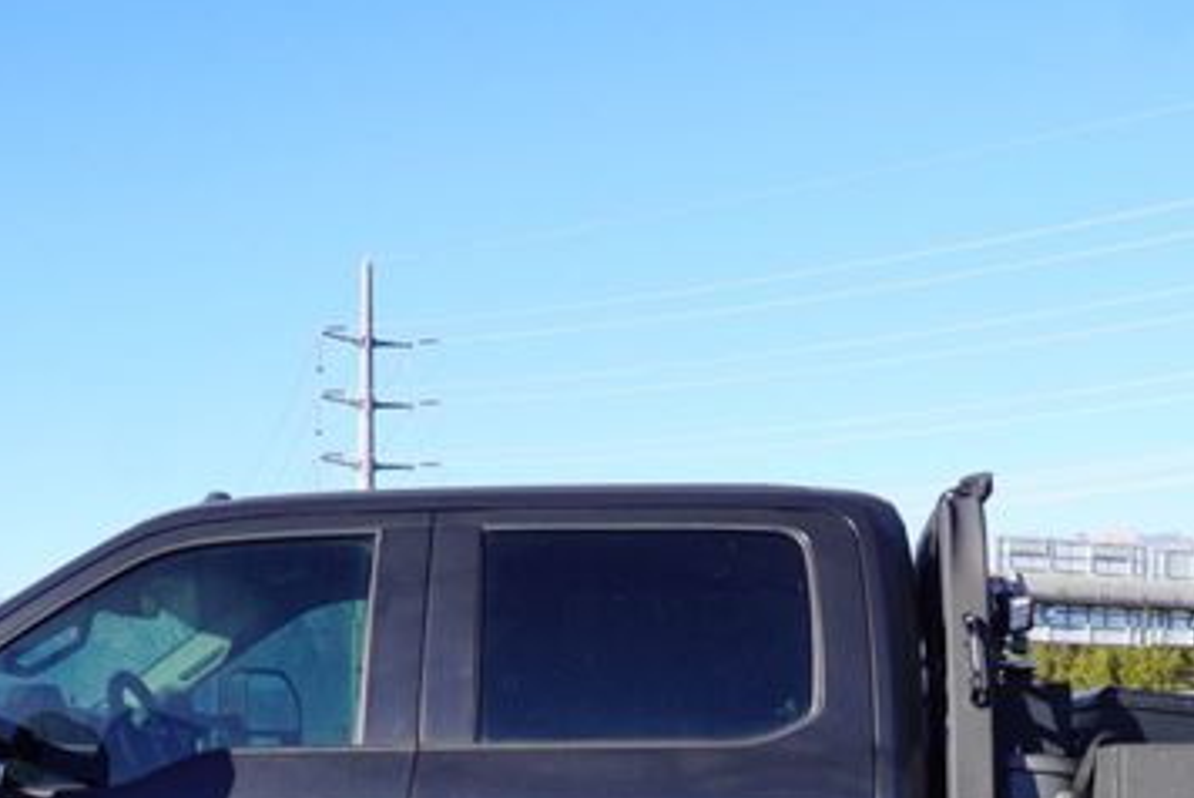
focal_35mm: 69
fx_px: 2290
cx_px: 714
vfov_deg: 18.4
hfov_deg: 29.2
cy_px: 1049
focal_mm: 16
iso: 100
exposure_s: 1/125
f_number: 8
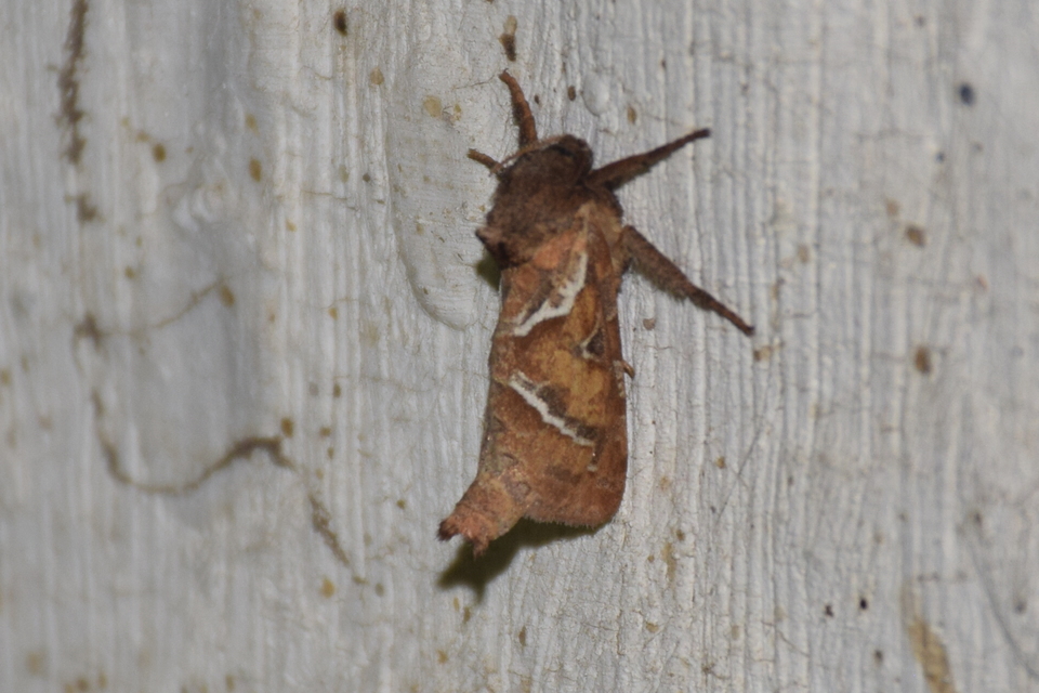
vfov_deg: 6.5
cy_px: 346
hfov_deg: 9.8
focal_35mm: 210
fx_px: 6060
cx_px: 520
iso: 320
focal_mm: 140
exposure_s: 1/60
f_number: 5.6
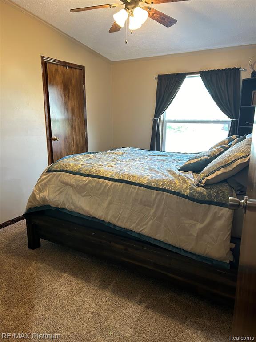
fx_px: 256
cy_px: 171
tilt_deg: -13.1
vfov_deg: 67.3
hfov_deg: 53.1
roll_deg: +0.6
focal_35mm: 26
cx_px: 128
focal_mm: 5.7
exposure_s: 1/60
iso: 160
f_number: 1.5
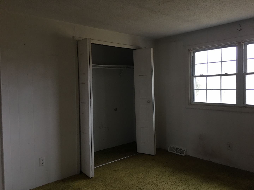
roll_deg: +0.4
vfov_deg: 48.2
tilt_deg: -2.0
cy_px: 95
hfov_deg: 61.7
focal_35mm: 29
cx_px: 127
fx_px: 213
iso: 64
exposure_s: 1/4
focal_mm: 4.15
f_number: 2.2
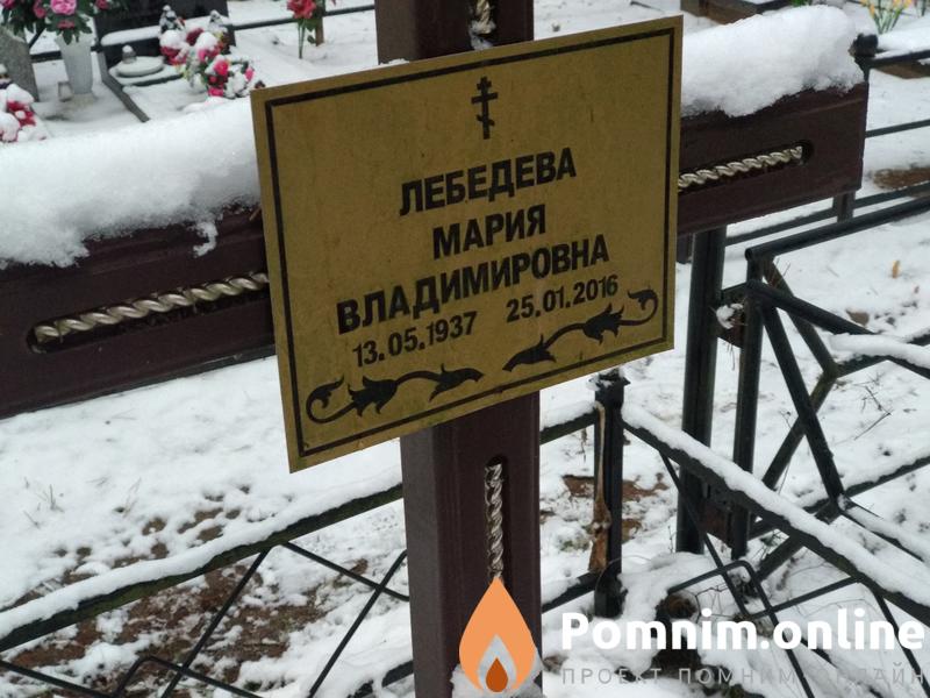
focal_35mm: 52
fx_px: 1397
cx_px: 465
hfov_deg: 36.8
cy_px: 349
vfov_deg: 28.0
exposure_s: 1/60
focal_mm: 5.99
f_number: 2.6
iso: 800
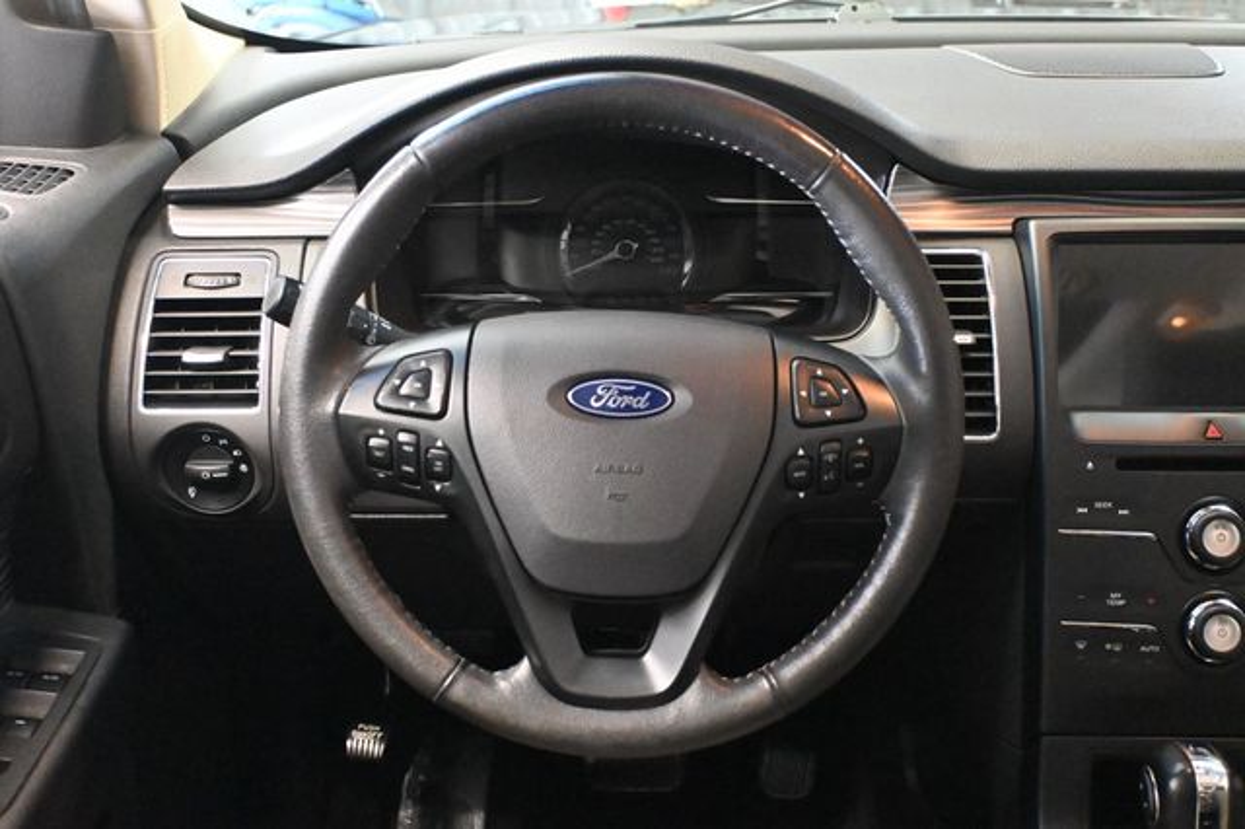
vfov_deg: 33.6
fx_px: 1374
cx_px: 622
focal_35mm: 40
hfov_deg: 48.7
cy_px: 414
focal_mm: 26.5
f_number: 4.5
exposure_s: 1/50
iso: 12800
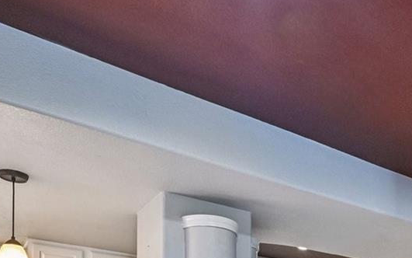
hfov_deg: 41.7
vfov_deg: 24.7
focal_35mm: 43
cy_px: 361
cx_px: 386
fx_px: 483
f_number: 10
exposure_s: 1/3.33
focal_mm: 14
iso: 400
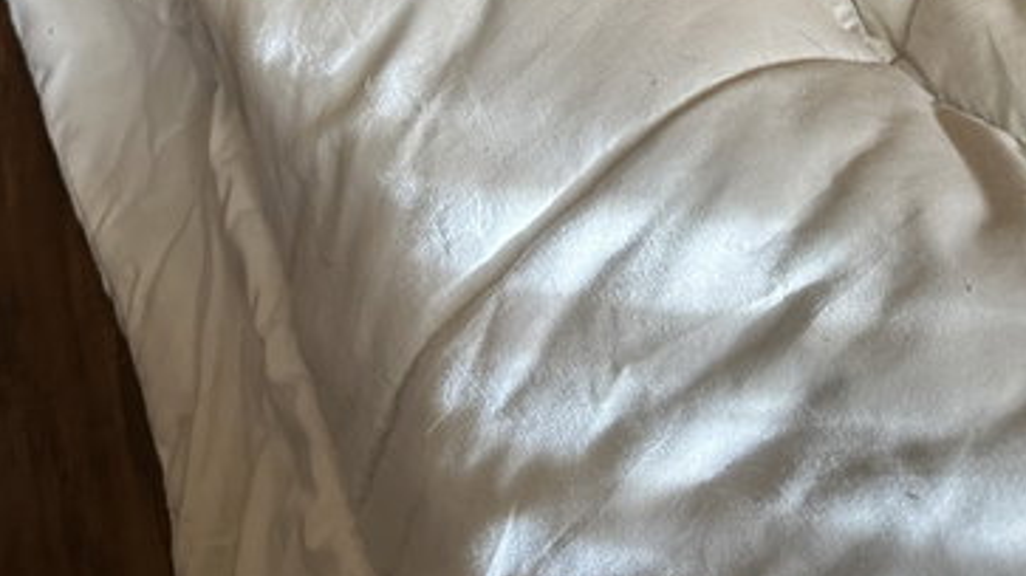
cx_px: 379
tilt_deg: -48.2
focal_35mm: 48
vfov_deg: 22.6
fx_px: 1306
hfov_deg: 42.5
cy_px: -140
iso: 400
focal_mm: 6.86
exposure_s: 1/60
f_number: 1.78
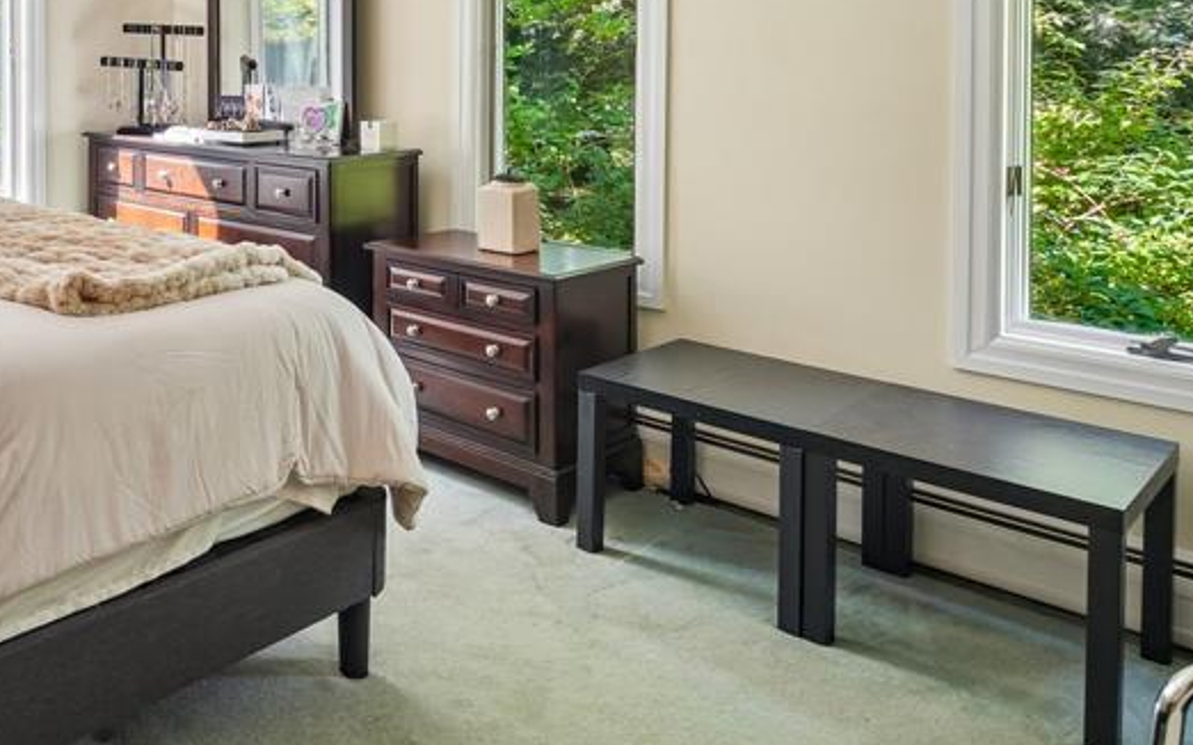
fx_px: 910
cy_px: 288
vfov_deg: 44.2
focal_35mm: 28
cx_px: 167
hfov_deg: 58.8
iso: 640
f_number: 7.1
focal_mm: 14
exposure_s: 1/25
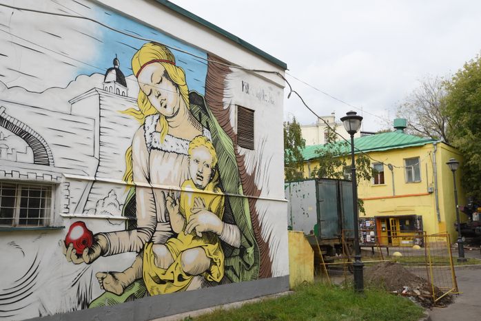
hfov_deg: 54.4
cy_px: 160
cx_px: 240
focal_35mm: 35
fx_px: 468
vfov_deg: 37.9
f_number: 5
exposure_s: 1/200
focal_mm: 35
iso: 64
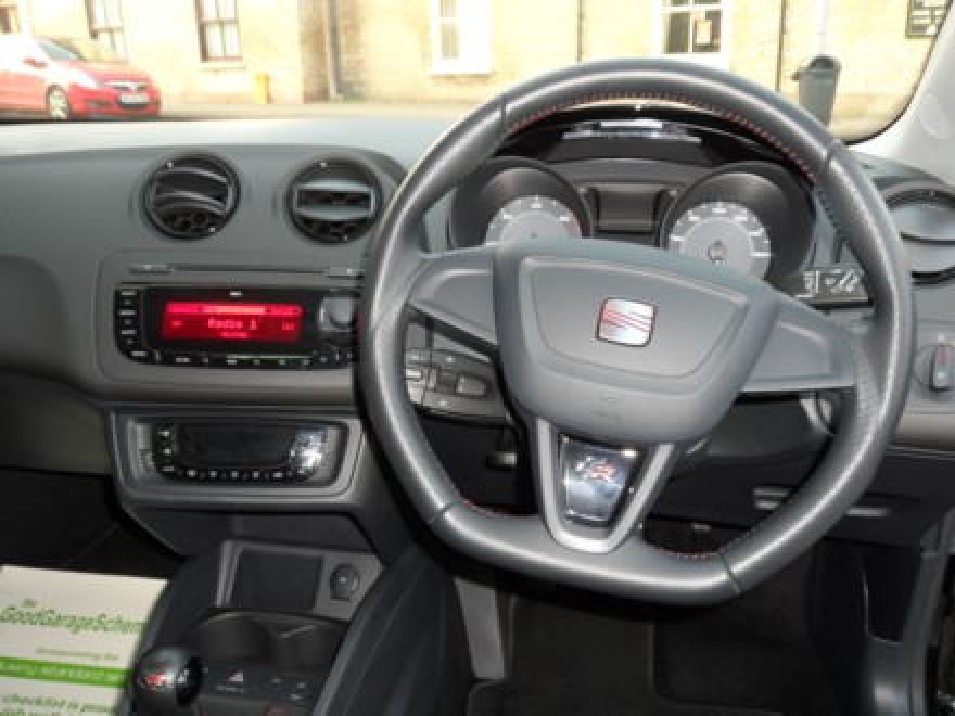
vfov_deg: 40.7
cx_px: 478
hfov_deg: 52.6
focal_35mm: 35
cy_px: 358
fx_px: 966
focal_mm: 6.5
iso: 80
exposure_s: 1/45
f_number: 3.5
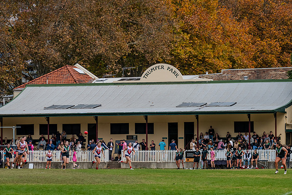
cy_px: 96
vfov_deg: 7.9
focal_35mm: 175
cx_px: 144
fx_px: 1419
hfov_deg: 11.7
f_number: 5.6
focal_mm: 170
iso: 800
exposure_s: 1/1600
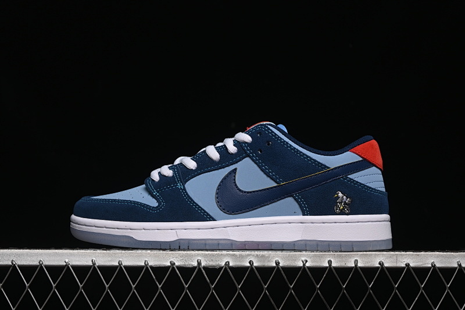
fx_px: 968
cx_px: 232
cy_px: 155
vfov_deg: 18.2
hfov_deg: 27.0
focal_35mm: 75
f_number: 6.3
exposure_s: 1/60
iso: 160
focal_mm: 50
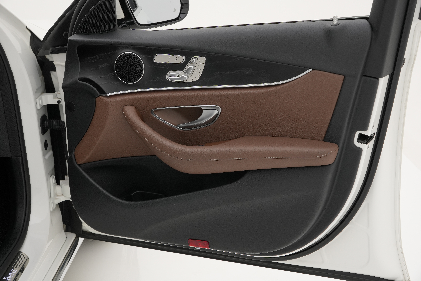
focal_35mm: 52
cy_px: 140
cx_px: 210
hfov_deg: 38.4
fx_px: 605
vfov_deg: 26.1
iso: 250
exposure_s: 1/50
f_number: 7.1
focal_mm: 34.5
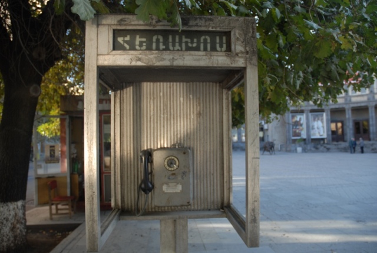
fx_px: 283
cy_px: 126
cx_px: 188
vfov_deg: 48.2
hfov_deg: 67.3
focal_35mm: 27
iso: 100
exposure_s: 1/60
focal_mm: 18
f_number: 4
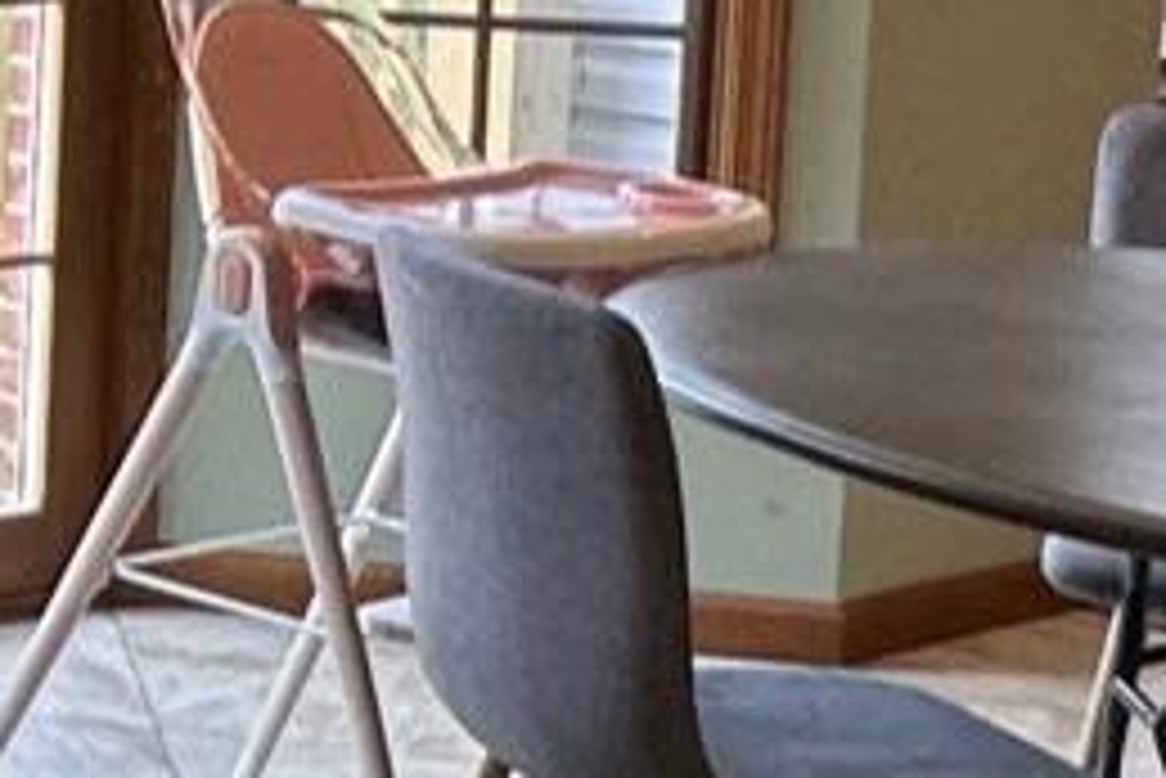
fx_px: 3727
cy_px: -157
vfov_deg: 11.7
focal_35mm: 115
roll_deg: -0.4
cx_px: -1456
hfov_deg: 13.8
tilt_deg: -5.6
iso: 100
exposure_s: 1/120
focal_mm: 2.22
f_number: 2.2
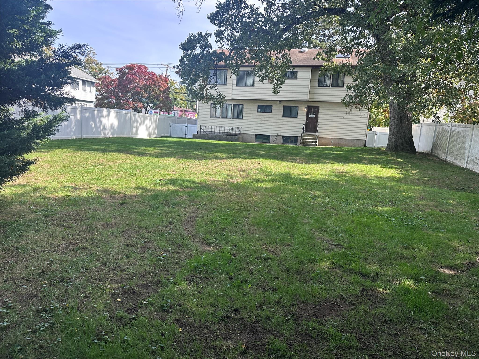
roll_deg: -3.8
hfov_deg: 71.6
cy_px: 180
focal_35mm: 24
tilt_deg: -7.9
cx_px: 240
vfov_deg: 56.8
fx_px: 332
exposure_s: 1/910
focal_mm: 6.86
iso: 80
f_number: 1.78
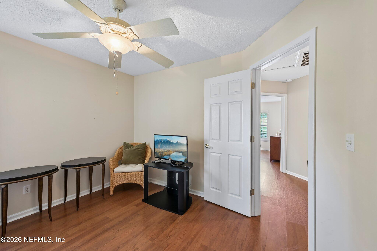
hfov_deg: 104.3
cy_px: 126
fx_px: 147
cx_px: 188
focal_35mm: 14
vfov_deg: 81.2
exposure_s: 1/3.33
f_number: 8
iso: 400
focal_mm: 14
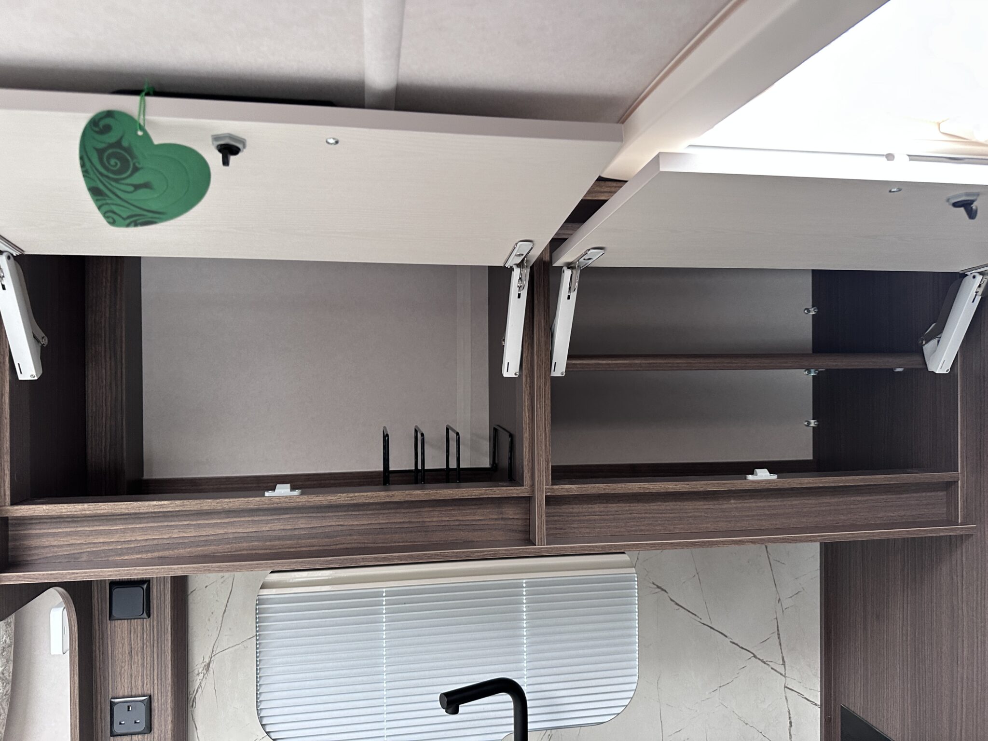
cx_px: 494
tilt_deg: +4.0
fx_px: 685
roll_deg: -1.2
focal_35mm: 24
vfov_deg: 56.8
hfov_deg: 71.6
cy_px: 370
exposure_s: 1/67
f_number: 1.78
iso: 250
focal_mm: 6.86
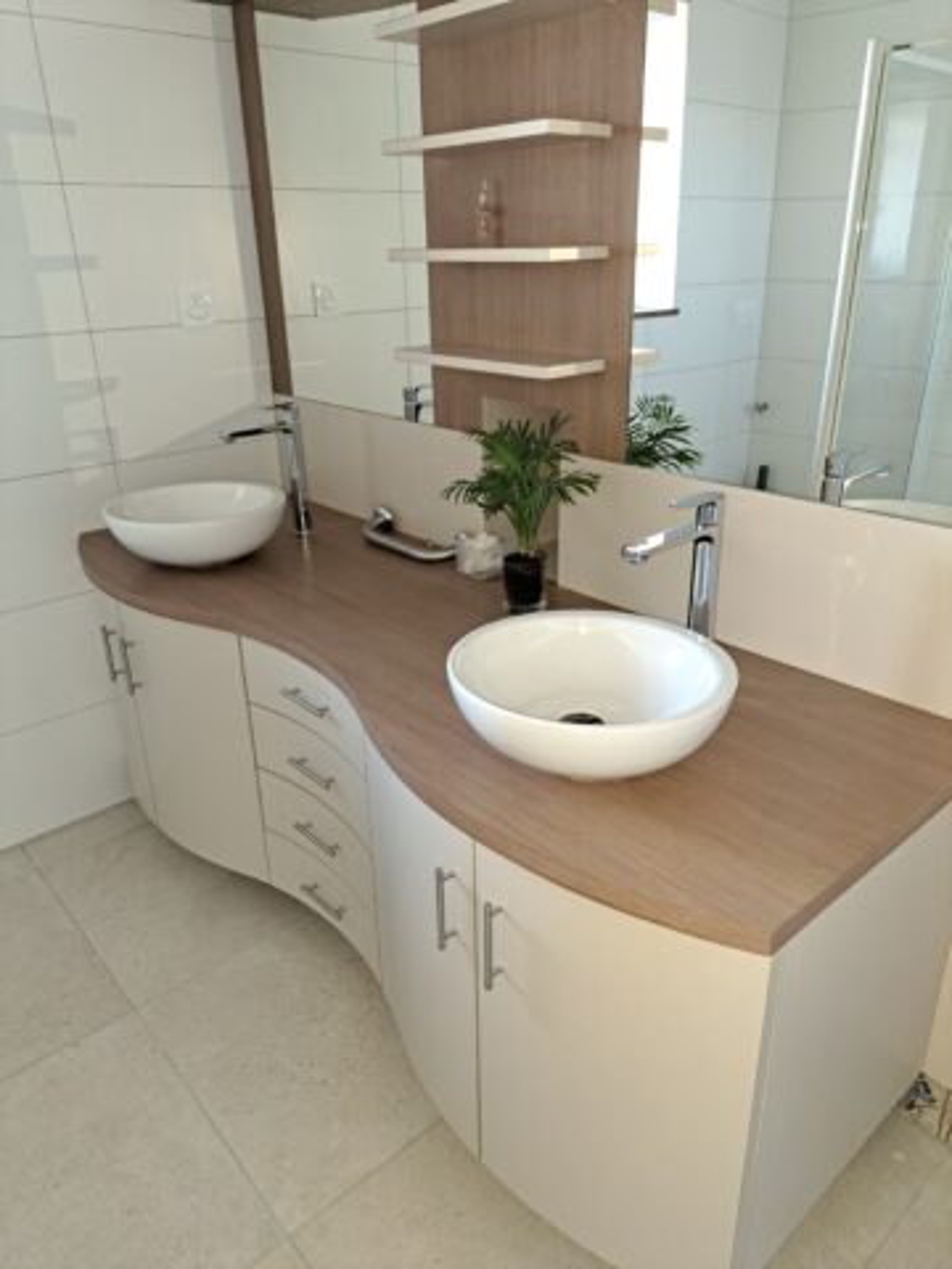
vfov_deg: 71.6
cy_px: 634
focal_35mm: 24
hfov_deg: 56.8
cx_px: 476
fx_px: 880
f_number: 1.8
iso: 320
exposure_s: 1/33
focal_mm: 5.23
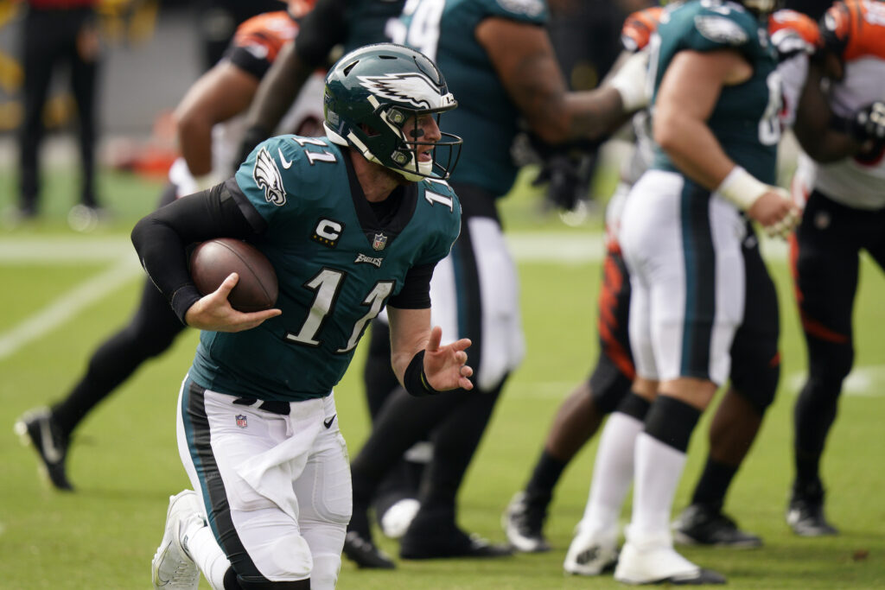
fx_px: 13768
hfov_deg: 3.7
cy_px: 295
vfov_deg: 2.5
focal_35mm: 560
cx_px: 442
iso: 800
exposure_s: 1/3200
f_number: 4
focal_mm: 560
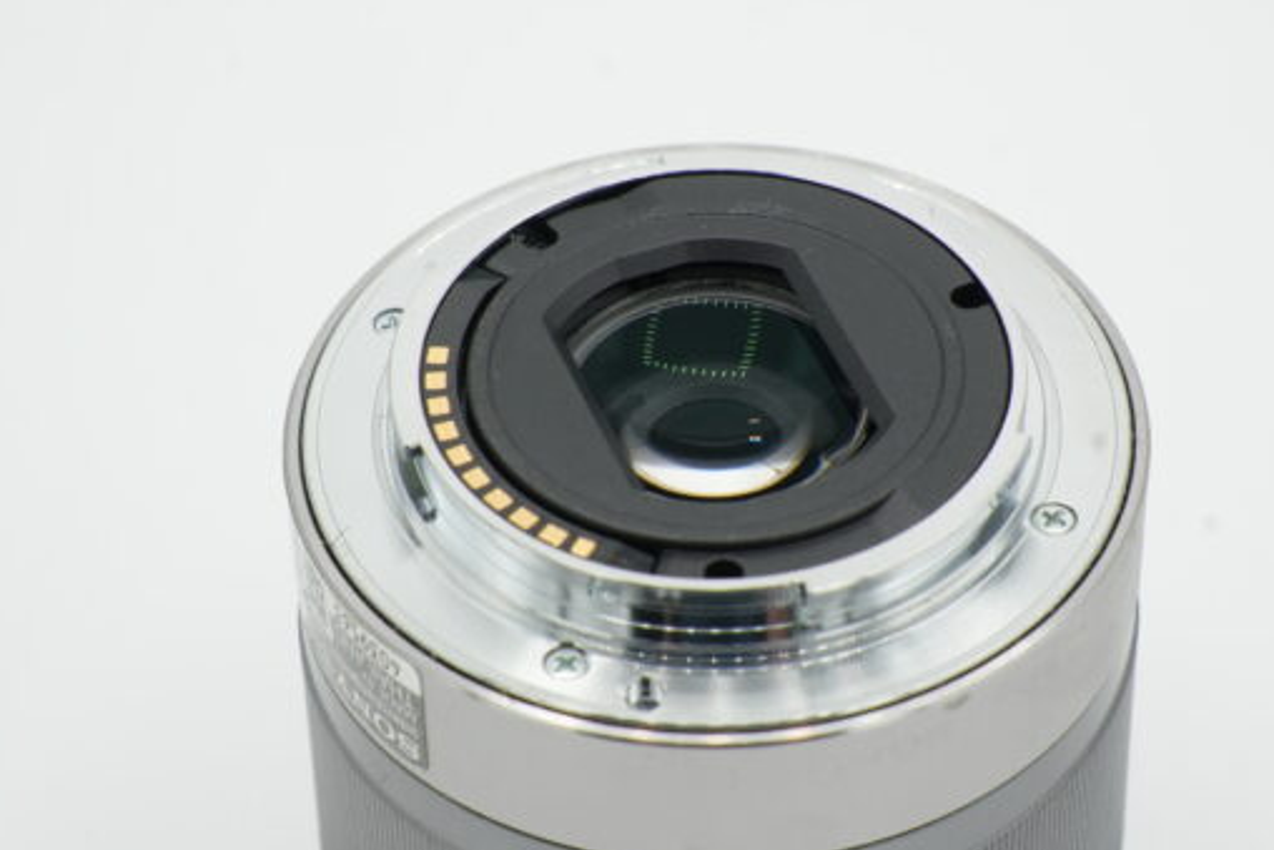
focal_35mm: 124
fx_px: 4389
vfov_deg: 11.1
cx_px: 697
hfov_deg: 16.5
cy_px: 429
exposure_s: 1/250
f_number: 13
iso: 800
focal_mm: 70
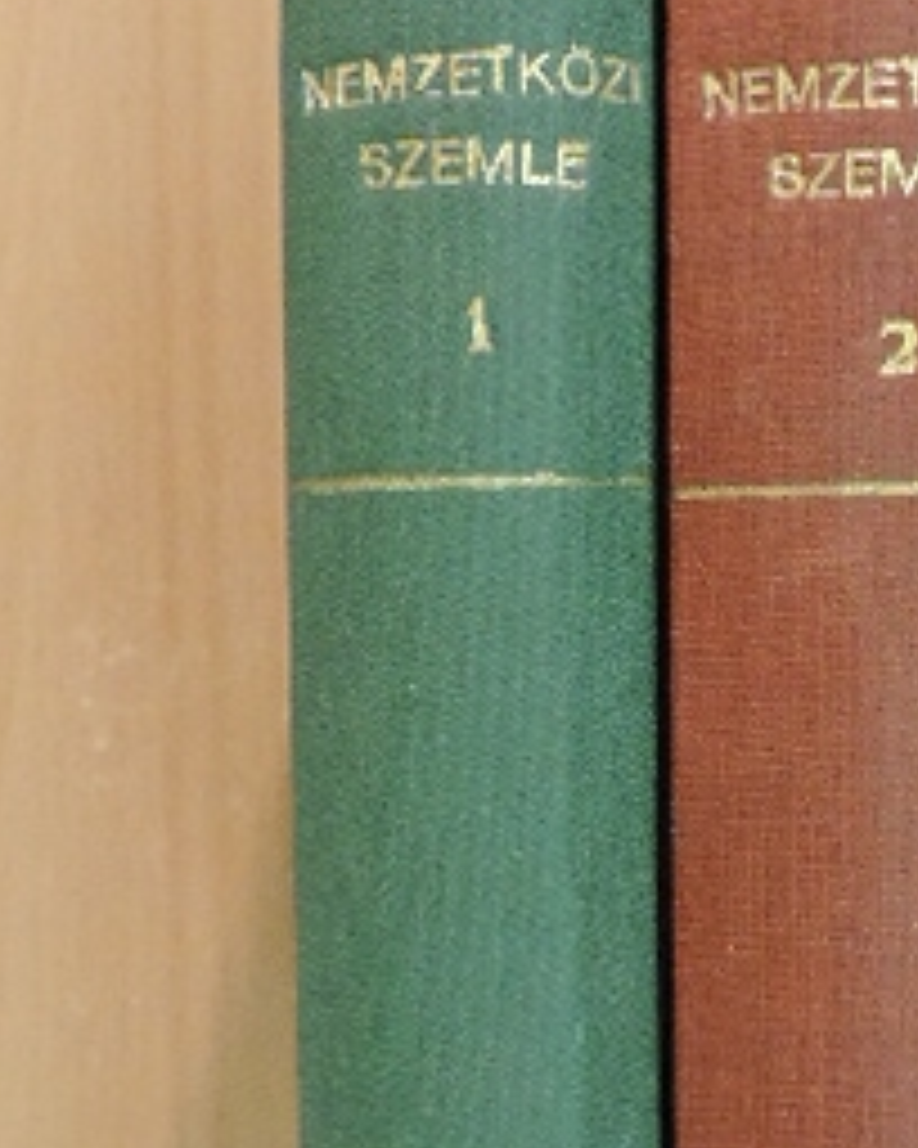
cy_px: 648
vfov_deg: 23.5
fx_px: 2751
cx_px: 891
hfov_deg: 18.5
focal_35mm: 81
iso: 1250
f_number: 3.2
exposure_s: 1/60
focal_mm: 5.8
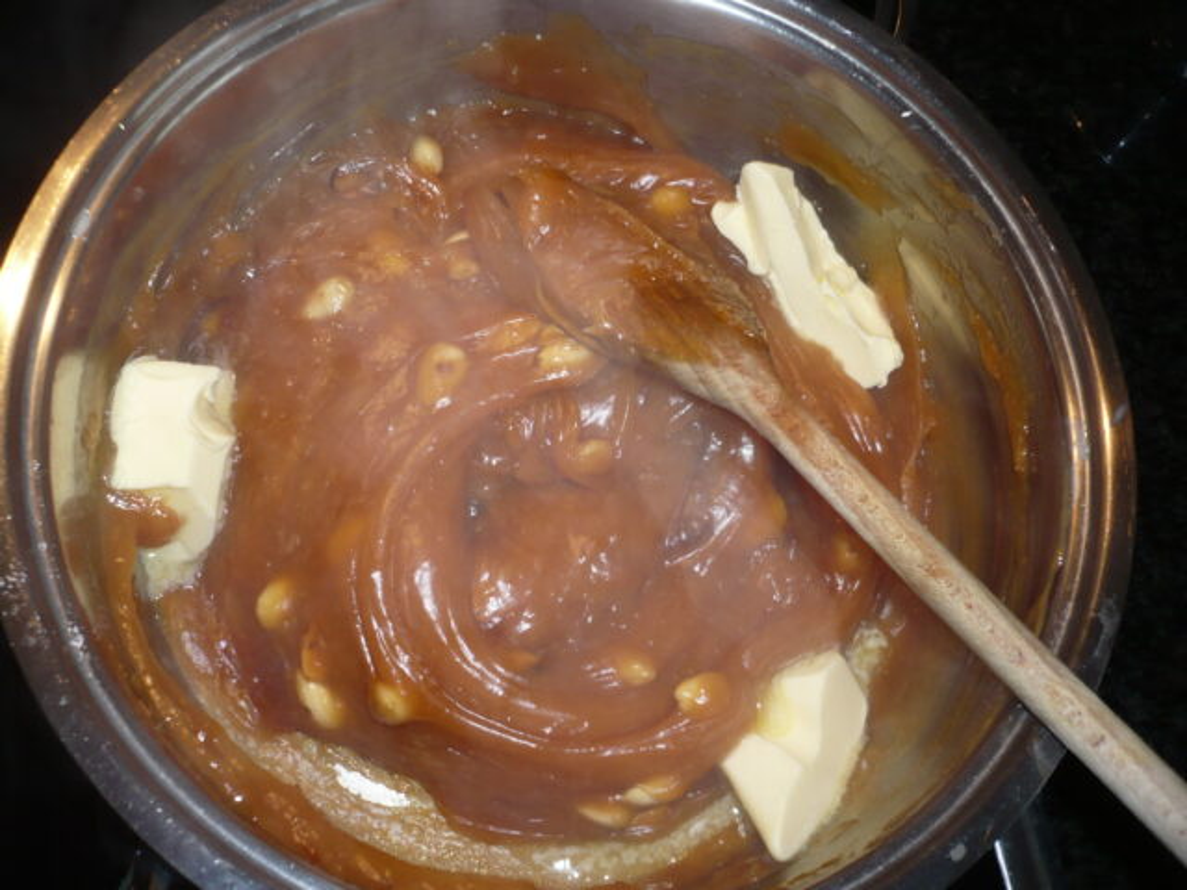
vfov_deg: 40.7
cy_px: 445
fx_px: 1200
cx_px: 594
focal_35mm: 35
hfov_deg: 52.6
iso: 100
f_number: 2.8
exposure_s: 1/30
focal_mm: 5.8
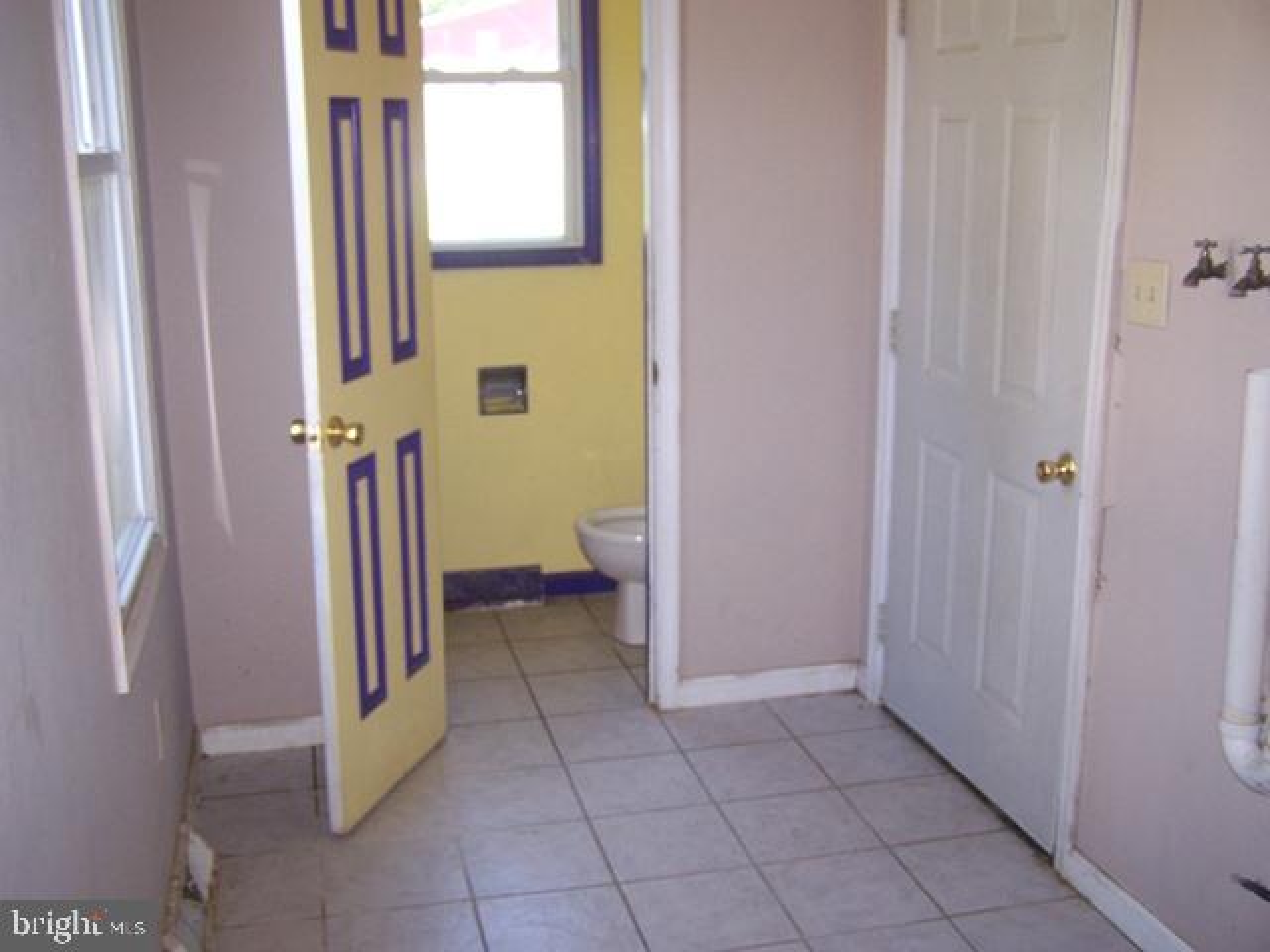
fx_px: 1394
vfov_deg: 37.7
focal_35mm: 38
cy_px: 476
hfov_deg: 49.0
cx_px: 635
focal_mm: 6.3
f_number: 2.8
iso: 160
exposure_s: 1/60
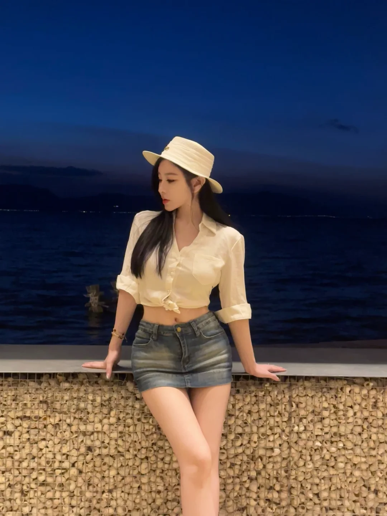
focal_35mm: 48
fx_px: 716
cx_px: 194
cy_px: 258
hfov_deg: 30.3
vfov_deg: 39.7
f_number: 1.78
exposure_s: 1/7
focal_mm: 6.86
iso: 160
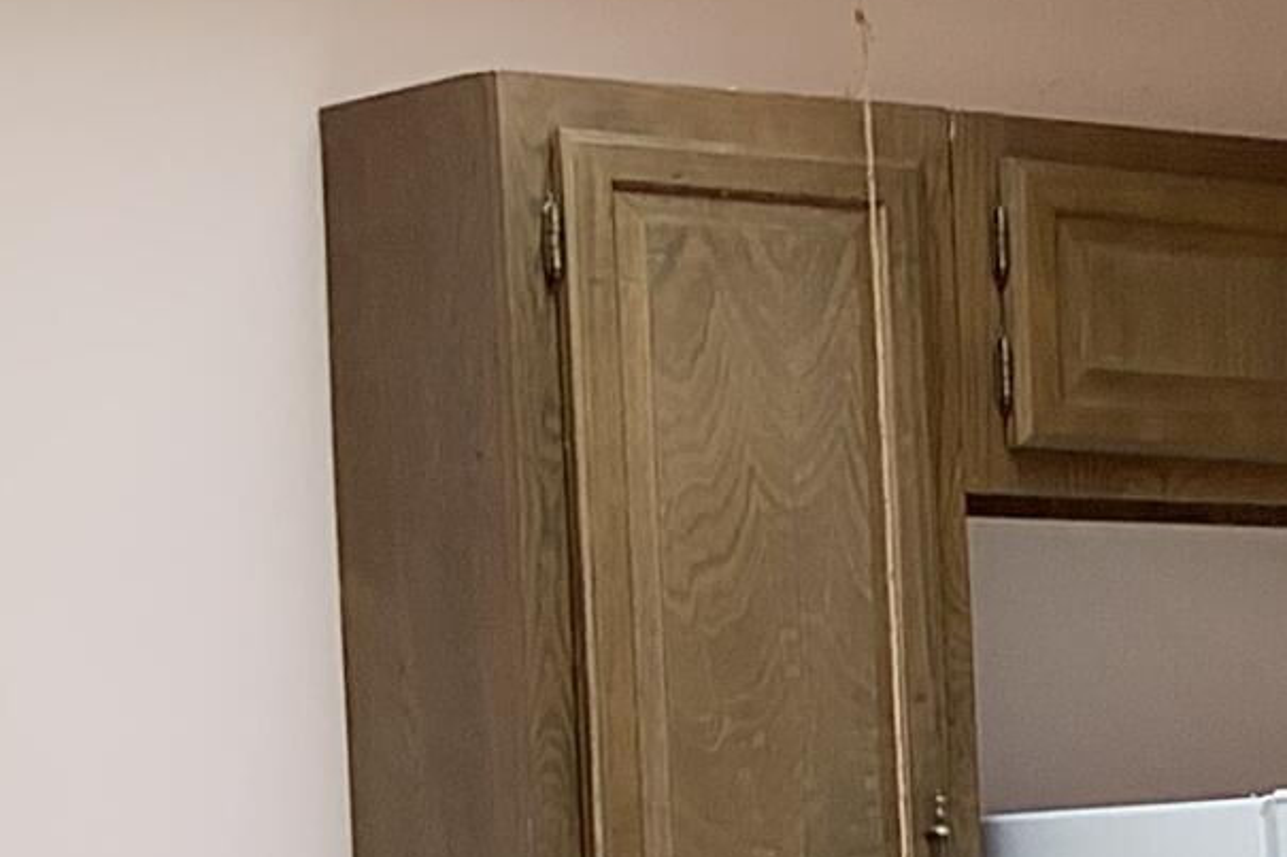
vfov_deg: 8.4
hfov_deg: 11.7
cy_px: 1136
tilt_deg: -3.3
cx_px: 2425
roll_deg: +2.1
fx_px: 5718
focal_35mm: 160
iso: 32
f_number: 2.4
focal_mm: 3.3
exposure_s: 1/100
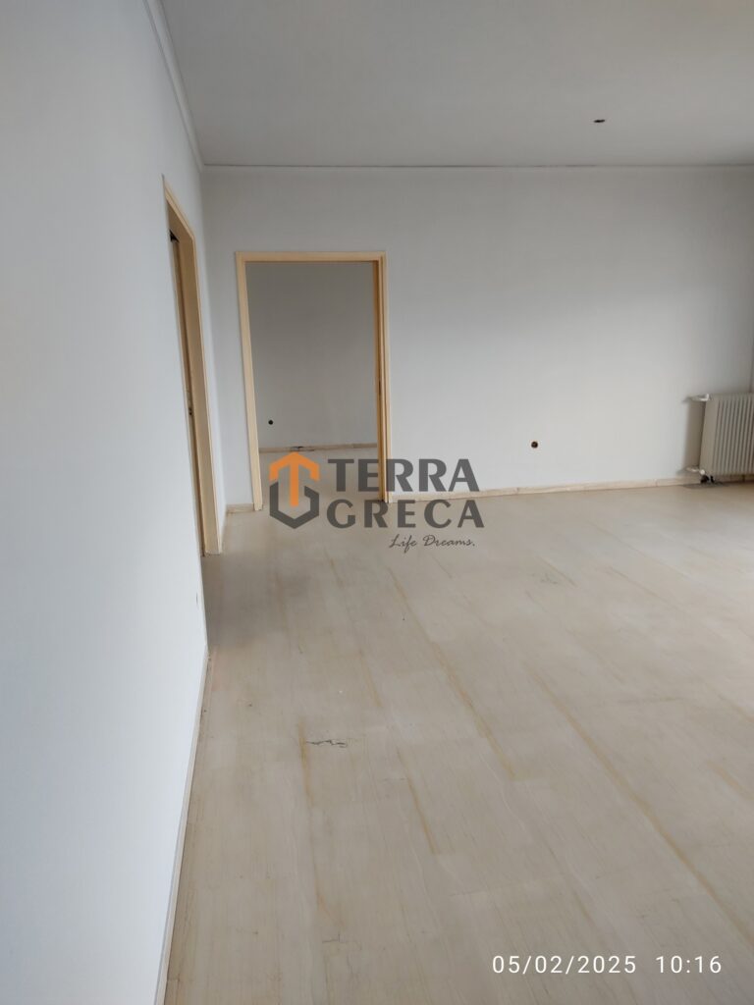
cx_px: 377
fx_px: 755
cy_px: 502
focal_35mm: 26
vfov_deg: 67.3
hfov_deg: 53.1
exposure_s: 1/33
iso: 235
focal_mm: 4.74
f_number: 1.79
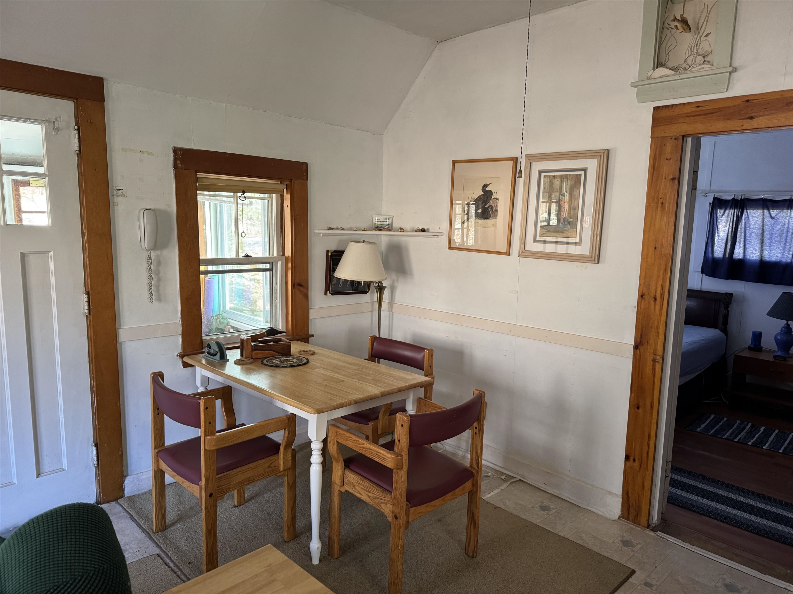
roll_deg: -0.9
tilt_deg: -9.3
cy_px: 297
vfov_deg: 56.8
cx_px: 396
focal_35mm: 24
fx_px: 550
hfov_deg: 71.6
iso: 400
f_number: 1.78
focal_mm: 6.76
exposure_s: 1/60
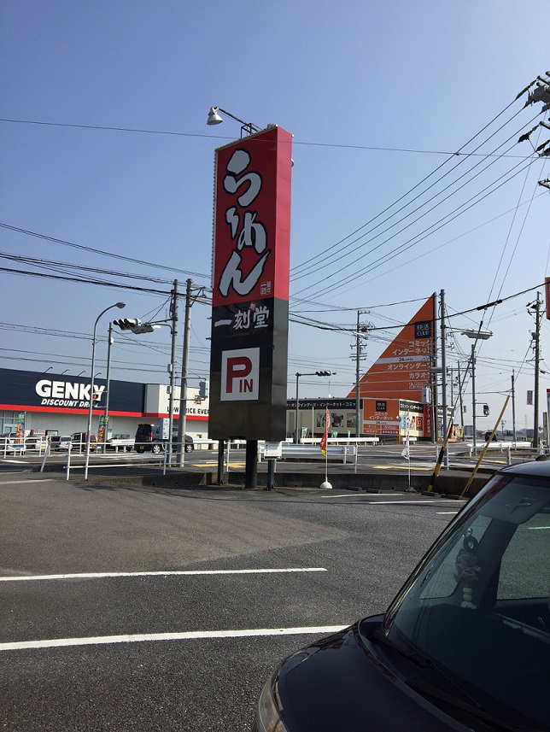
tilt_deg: +3.8
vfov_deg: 61.6
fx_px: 614
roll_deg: -2.4
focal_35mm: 29
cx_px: 275
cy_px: 366
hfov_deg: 48.3
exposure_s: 1/2475
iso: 32
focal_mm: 4.15
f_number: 2.2
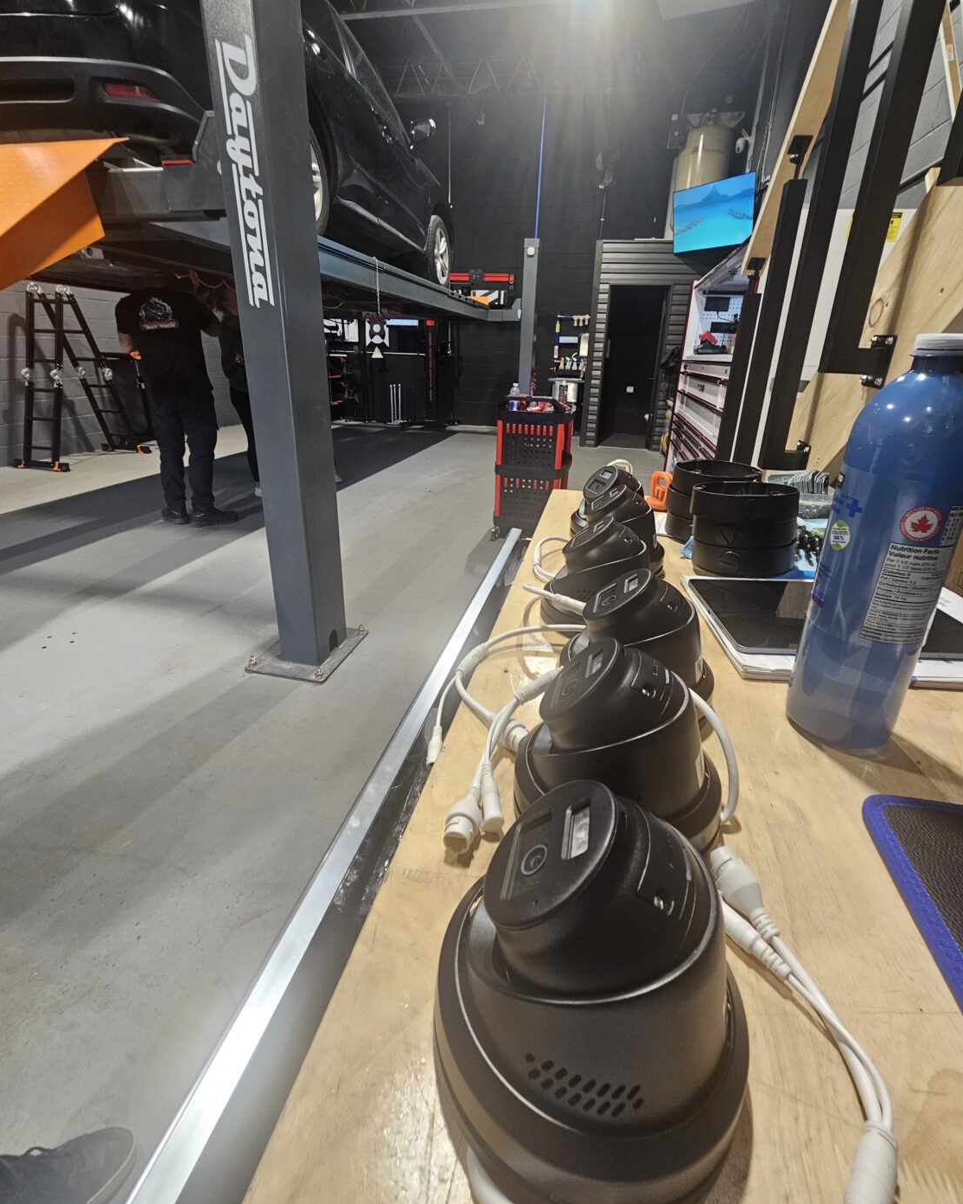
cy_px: 561
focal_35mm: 14
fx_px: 499
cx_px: 479
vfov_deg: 100.5
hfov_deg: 88.0
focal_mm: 2.2
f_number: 2.2
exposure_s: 1/60
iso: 125
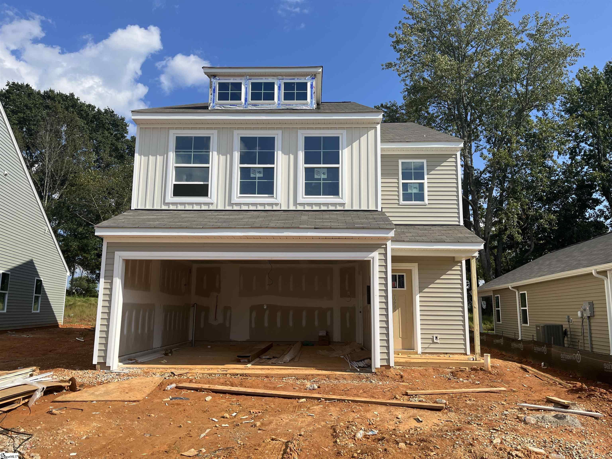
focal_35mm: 26
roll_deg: -0.5
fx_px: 460
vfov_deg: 53.1
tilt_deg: +9.1
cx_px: 306
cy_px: 230
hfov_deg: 67.3
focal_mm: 5.1
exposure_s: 1/3876
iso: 50
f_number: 1.6
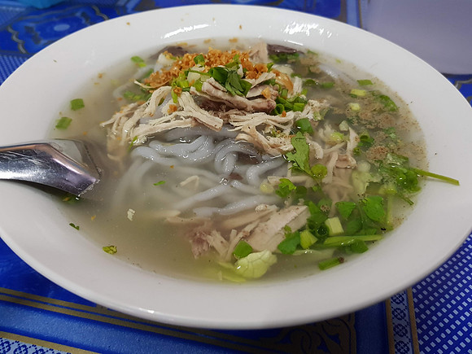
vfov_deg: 53.1
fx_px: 355
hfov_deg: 67.3
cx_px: 236
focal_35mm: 26
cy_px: 177
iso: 250
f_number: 1.7
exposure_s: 1/10
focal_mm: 4.2
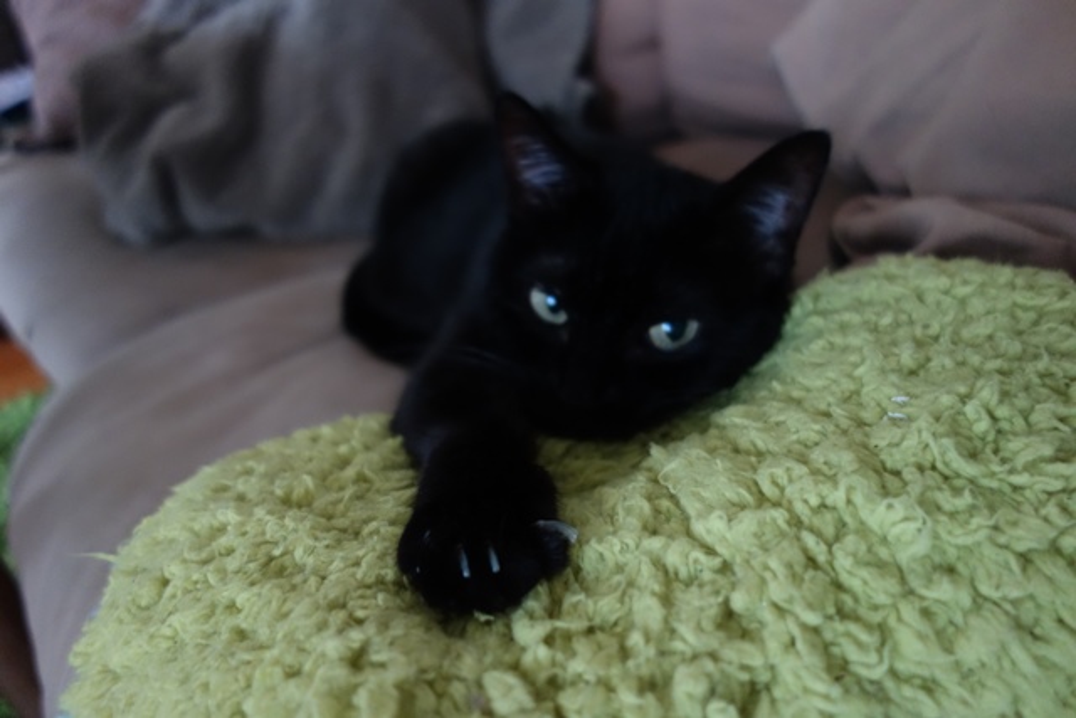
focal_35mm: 28
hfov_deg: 65.5
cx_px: 538
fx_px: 837
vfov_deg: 46.4
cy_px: 359
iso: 800
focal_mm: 10.4
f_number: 1.8
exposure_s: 1/15
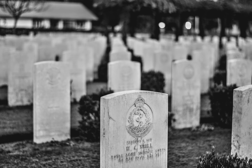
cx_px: 126
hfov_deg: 27.0
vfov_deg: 18.2
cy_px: 84
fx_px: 525
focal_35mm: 75
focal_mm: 50
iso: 200
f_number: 1.8
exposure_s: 1/30
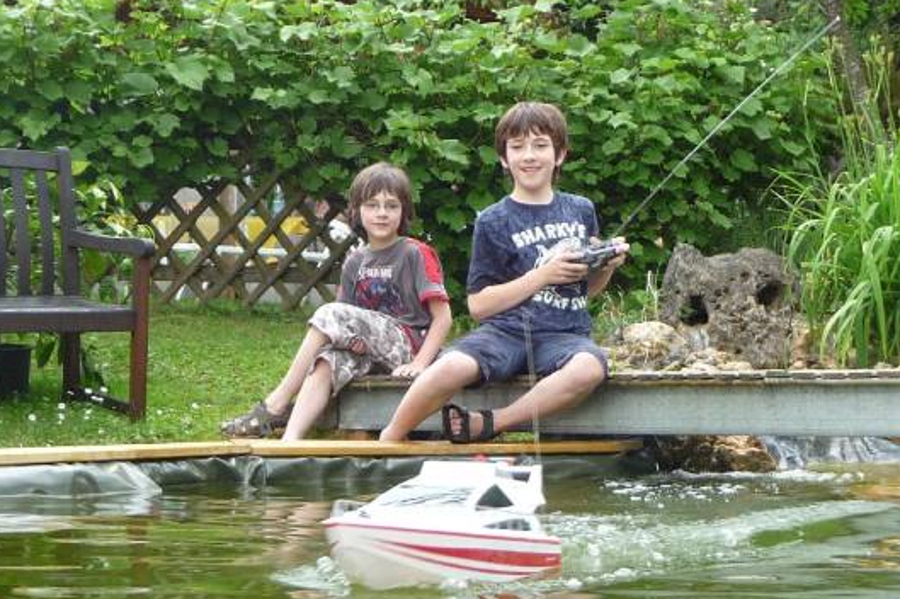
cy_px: 339
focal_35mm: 68
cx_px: 453
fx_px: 1699
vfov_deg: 20.0
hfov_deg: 29.7
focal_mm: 5.3
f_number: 3.5
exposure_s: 1/30
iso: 125
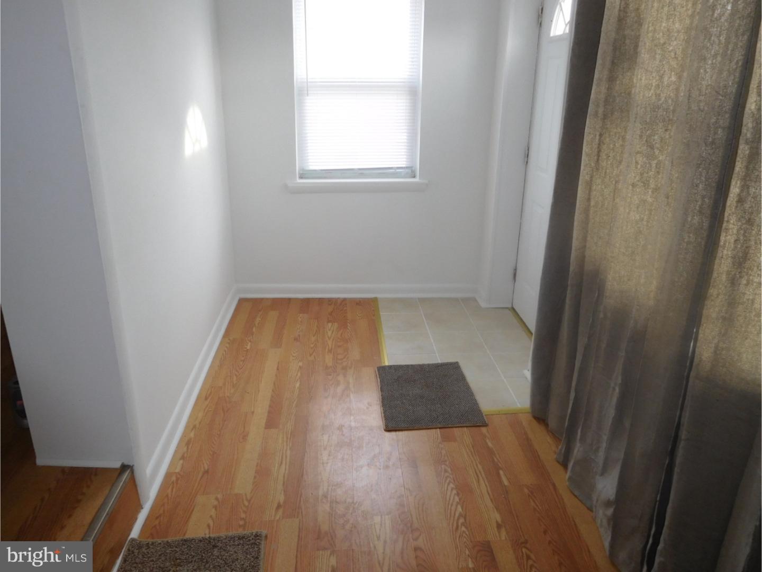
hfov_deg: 69.4
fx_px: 550
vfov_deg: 54.9
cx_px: 381
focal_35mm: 25
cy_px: 286
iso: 125
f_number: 3.4
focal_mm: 4.5
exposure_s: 1/30
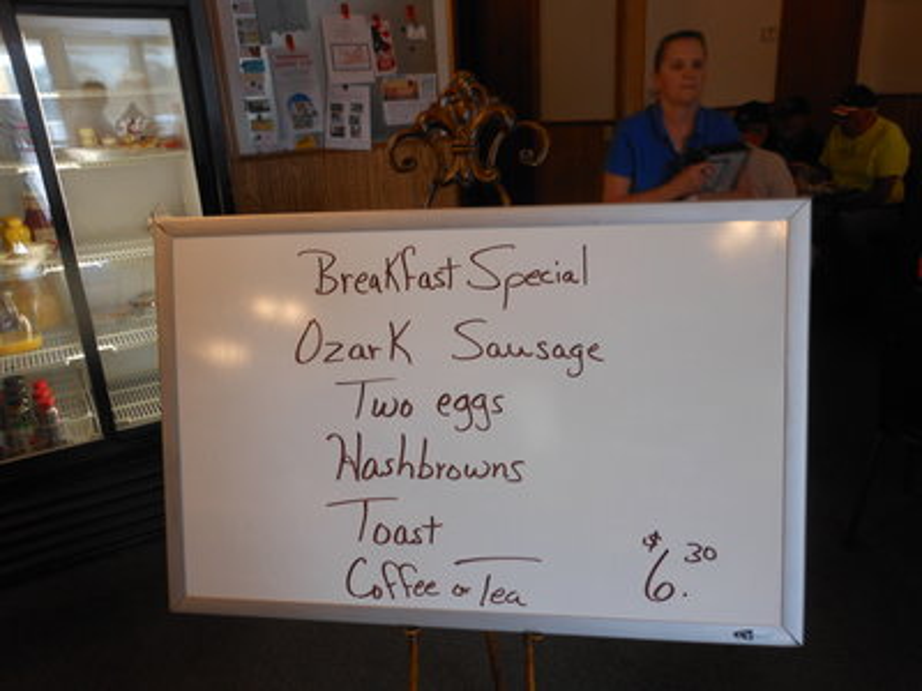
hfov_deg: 63.4
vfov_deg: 49.7
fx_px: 746
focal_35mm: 28
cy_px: 346
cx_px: 461
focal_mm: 5
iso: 160
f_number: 3.7
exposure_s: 1/30
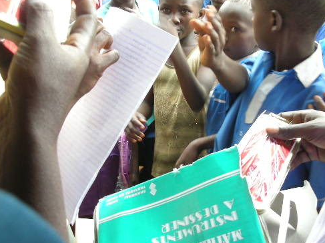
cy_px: 129
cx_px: 167
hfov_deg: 41.2
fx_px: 432
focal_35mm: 46
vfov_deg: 31.5
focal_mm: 5.8
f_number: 2.8
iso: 61
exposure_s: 1/29.8
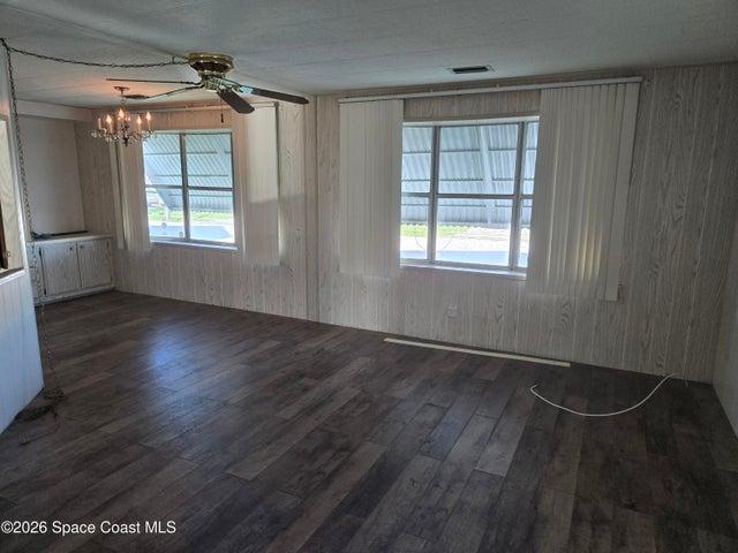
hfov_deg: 73.9
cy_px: 276
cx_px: 369
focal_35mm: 23
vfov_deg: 58.9
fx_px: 490
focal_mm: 5.4
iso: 200
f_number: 1.8
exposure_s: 1/120
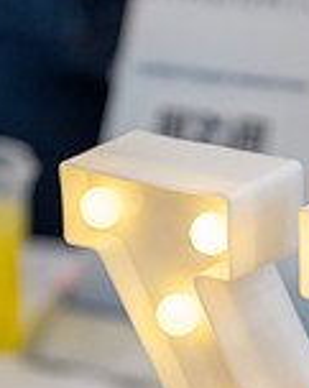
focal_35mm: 195
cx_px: 273
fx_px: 2236
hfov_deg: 7.9
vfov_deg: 9.8
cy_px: 447
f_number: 3.2
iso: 1250
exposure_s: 1/200
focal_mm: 70
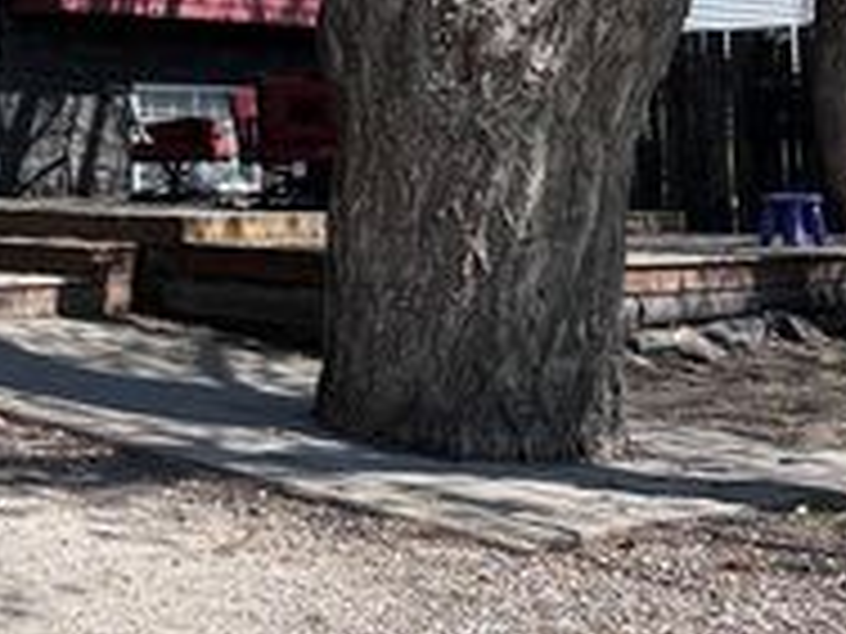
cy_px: 47
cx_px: -266
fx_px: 1686
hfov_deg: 24.4
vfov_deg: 20.8
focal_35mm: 69
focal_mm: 5.7
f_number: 1.5
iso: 50
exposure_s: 1/2695
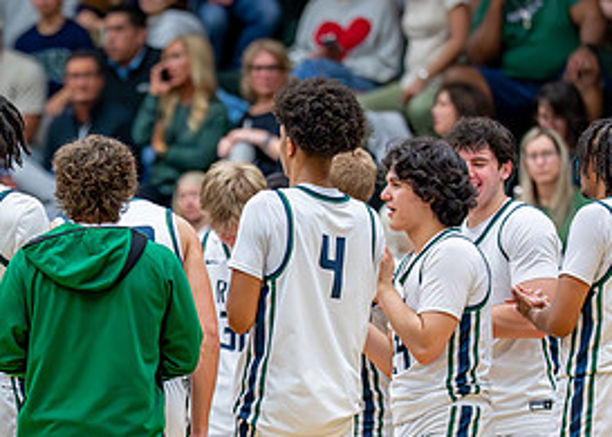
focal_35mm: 415
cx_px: 128
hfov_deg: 4.9
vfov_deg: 3.5
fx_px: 7213
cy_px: 361
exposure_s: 1/1000
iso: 2500
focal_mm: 135
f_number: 1.8
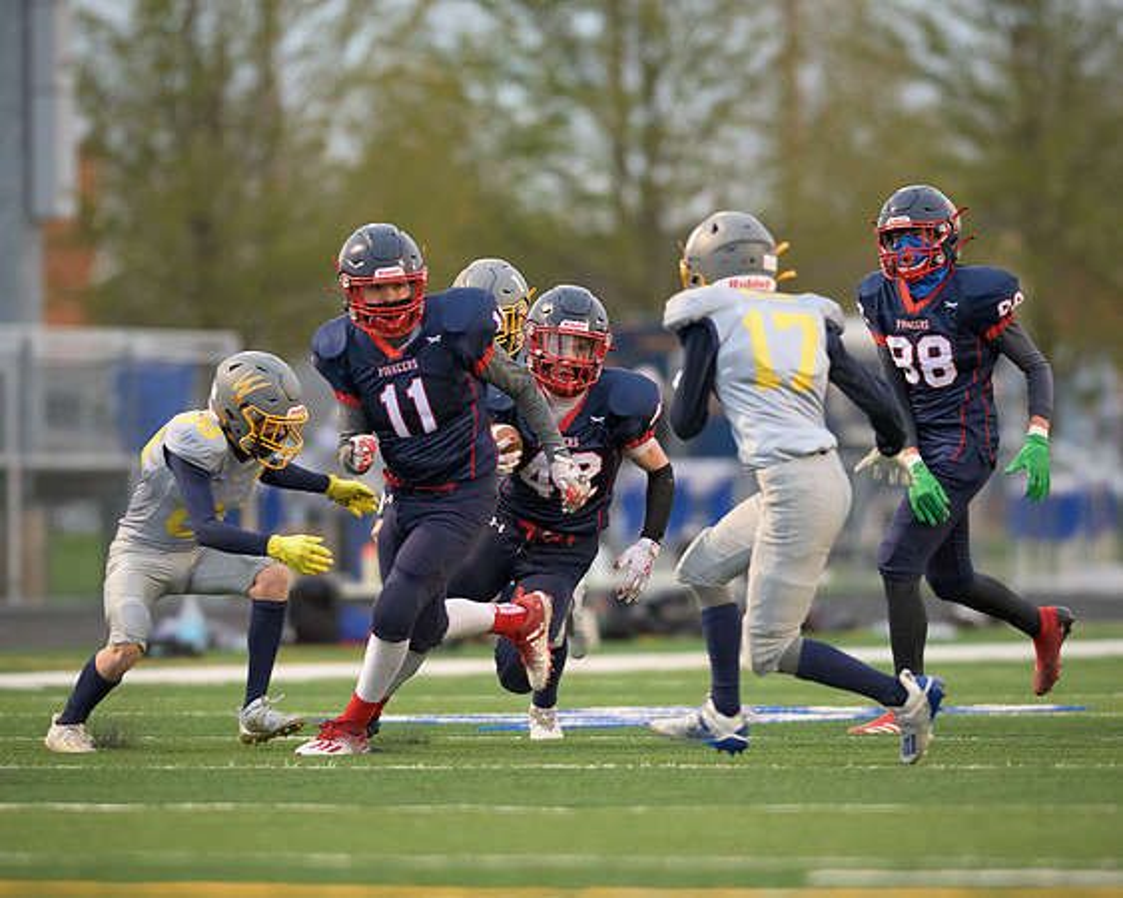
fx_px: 12106
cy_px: 562
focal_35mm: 364
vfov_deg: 4.2
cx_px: 620
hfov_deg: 5.3
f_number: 2
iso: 2500
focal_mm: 200
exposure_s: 1/1600
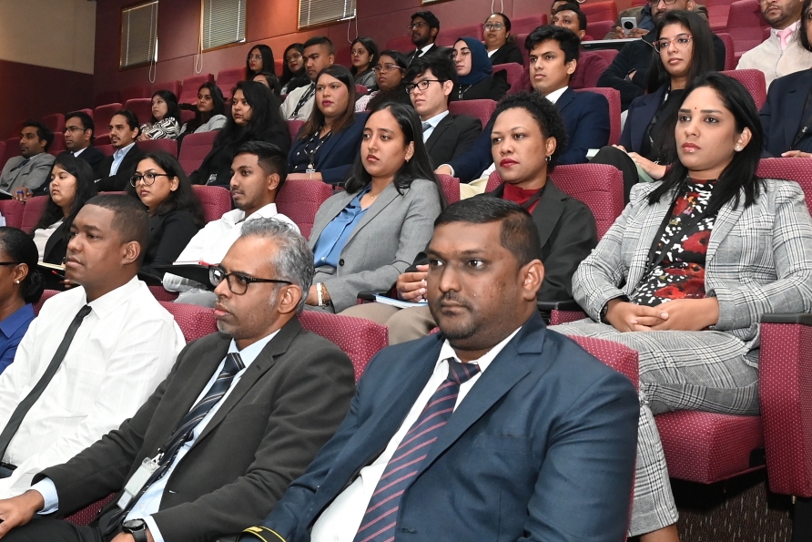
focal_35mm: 31
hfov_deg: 60.2
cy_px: 275
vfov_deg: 42.3
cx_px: 429
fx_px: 699
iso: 3200
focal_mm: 18
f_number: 5.6
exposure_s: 1/160
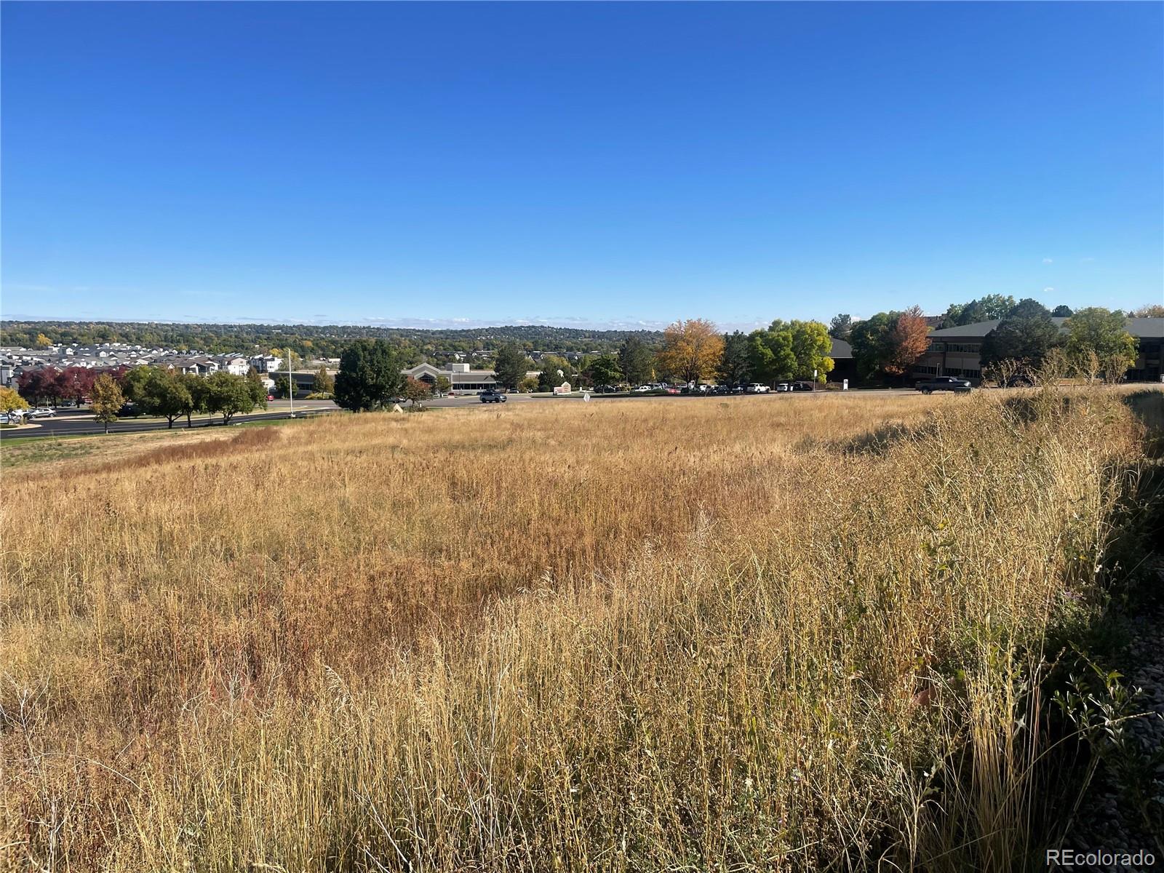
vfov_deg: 53.1
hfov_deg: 67.3
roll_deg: +0.5
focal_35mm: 26
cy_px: 436
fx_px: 874
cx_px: 582
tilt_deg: -6.6
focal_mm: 4.2
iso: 32
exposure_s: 1/3731
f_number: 1.6
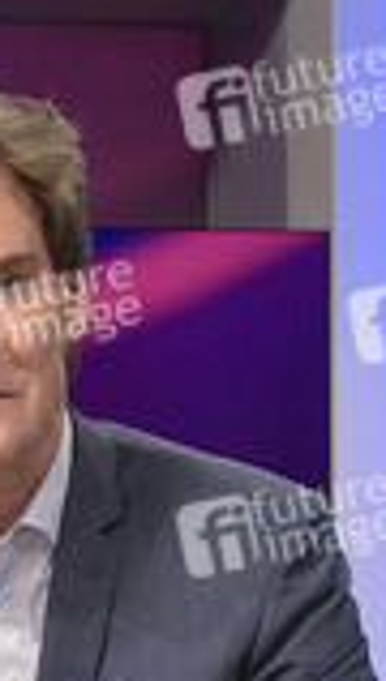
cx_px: -84
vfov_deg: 24.7
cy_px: 634
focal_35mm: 83
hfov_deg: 14.2
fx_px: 1503
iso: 2500
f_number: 6.3
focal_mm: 28
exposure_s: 1/200
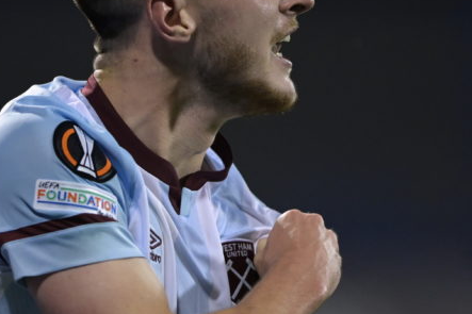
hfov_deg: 2.2
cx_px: 190
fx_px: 12123
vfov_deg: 1.5
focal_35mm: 925
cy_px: 203
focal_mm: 400
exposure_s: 1/2000
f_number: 2.8
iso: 5000
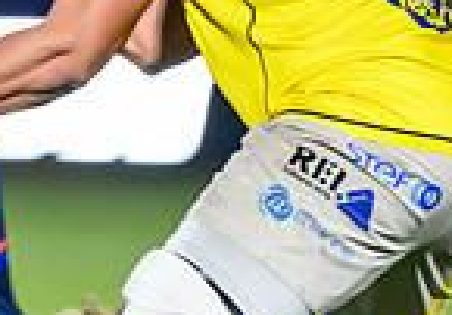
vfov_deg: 0.7
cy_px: 341
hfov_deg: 0.9
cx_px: -381
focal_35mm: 2170
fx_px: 27625
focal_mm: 400
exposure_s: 1/1250
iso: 6400
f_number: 3.2
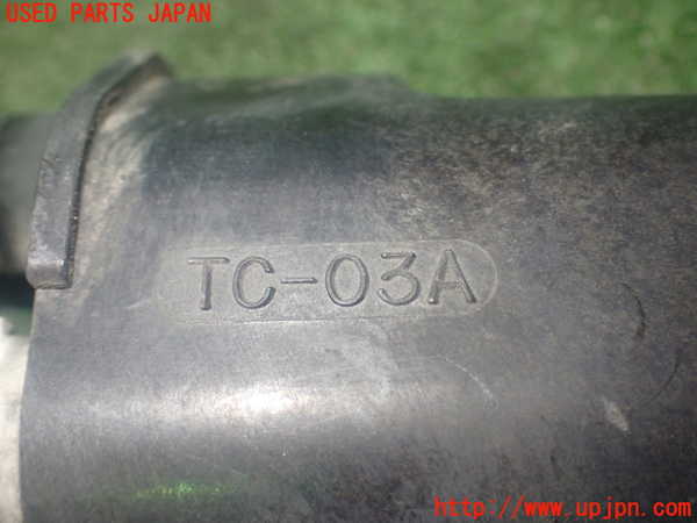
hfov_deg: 40.4
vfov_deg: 30.9
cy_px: 262
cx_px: 348
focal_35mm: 47
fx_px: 946
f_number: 3.1
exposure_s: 1/50
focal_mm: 8.4
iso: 500
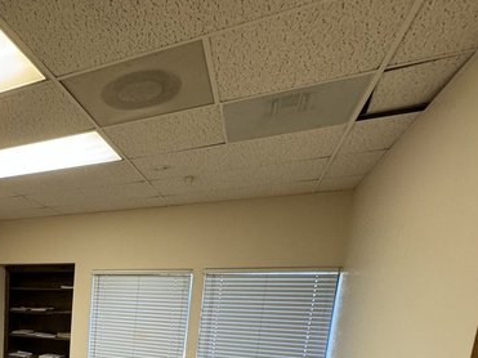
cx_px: 3
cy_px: 361
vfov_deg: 41.7
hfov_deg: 50.3
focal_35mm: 29
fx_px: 400
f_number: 2.2
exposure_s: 1/60
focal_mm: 2.22
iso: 200
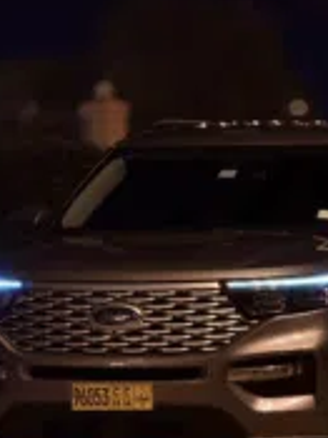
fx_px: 2897
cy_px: 150
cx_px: 228
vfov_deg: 8.6
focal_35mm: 229
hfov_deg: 6.5
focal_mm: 16.89
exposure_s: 1/33
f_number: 2.8
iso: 500
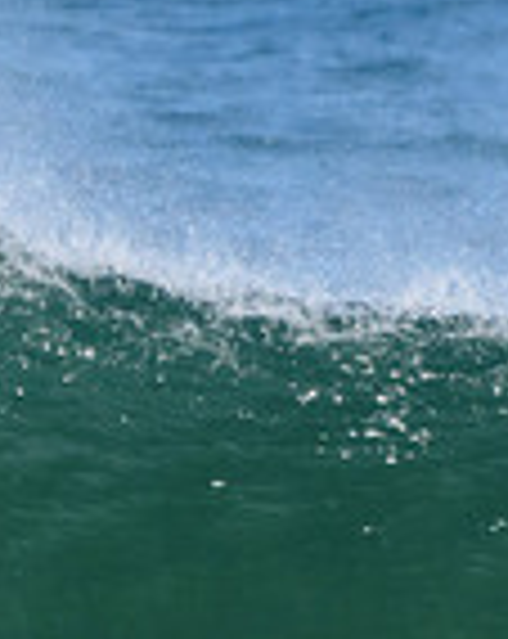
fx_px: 58750
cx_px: 77
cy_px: 793
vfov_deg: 0.6
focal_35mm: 3116
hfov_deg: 0.5
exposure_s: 1/2000
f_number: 5.6
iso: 400
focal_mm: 390
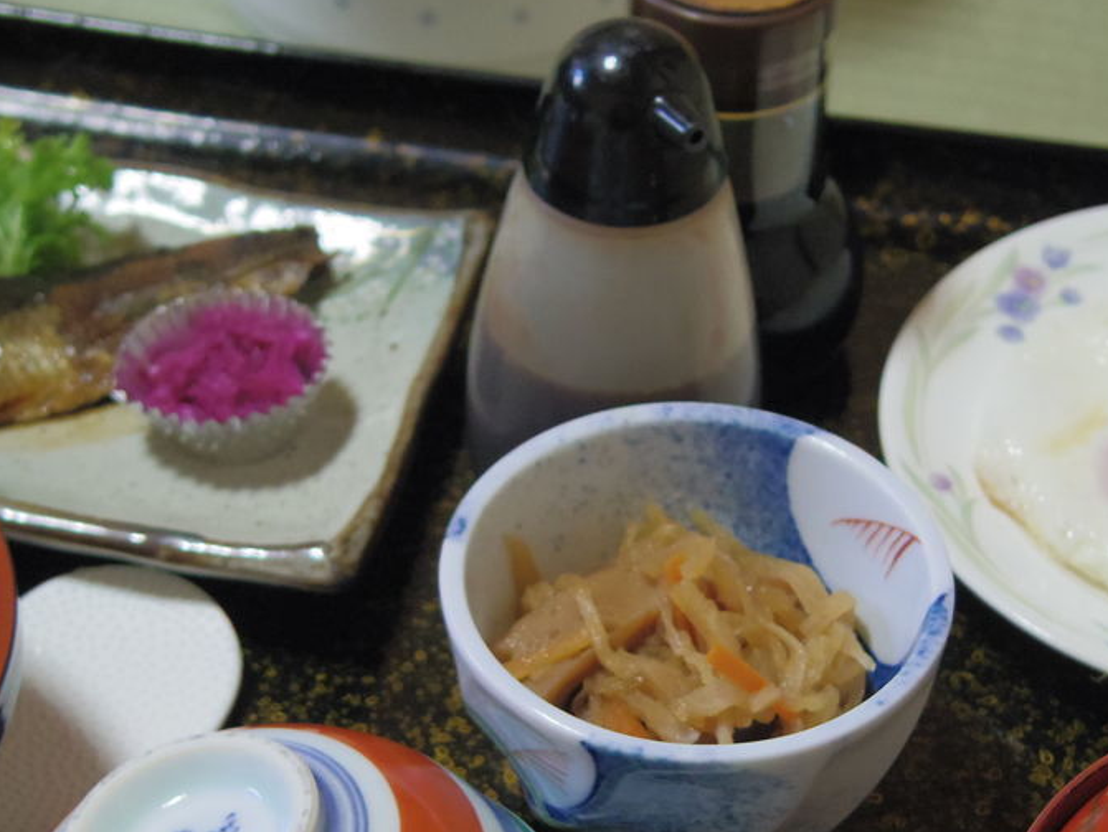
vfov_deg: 17.4
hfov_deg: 23.3
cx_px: 588
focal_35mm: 84
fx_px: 2690
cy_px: 707
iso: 640
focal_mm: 8.5
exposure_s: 1/60
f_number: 1.9
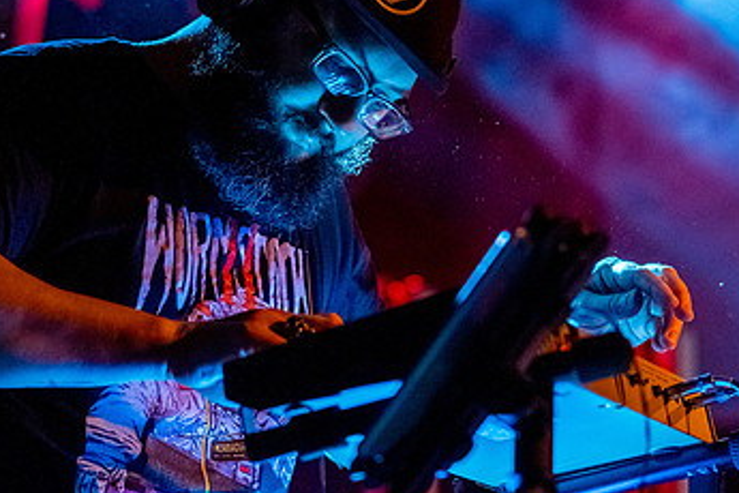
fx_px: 3243
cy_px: 230
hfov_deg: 13.0
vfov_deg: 8.7
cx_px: 407
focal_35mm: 158
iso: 2000
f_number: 2.8
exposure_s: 1/320
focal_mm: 94
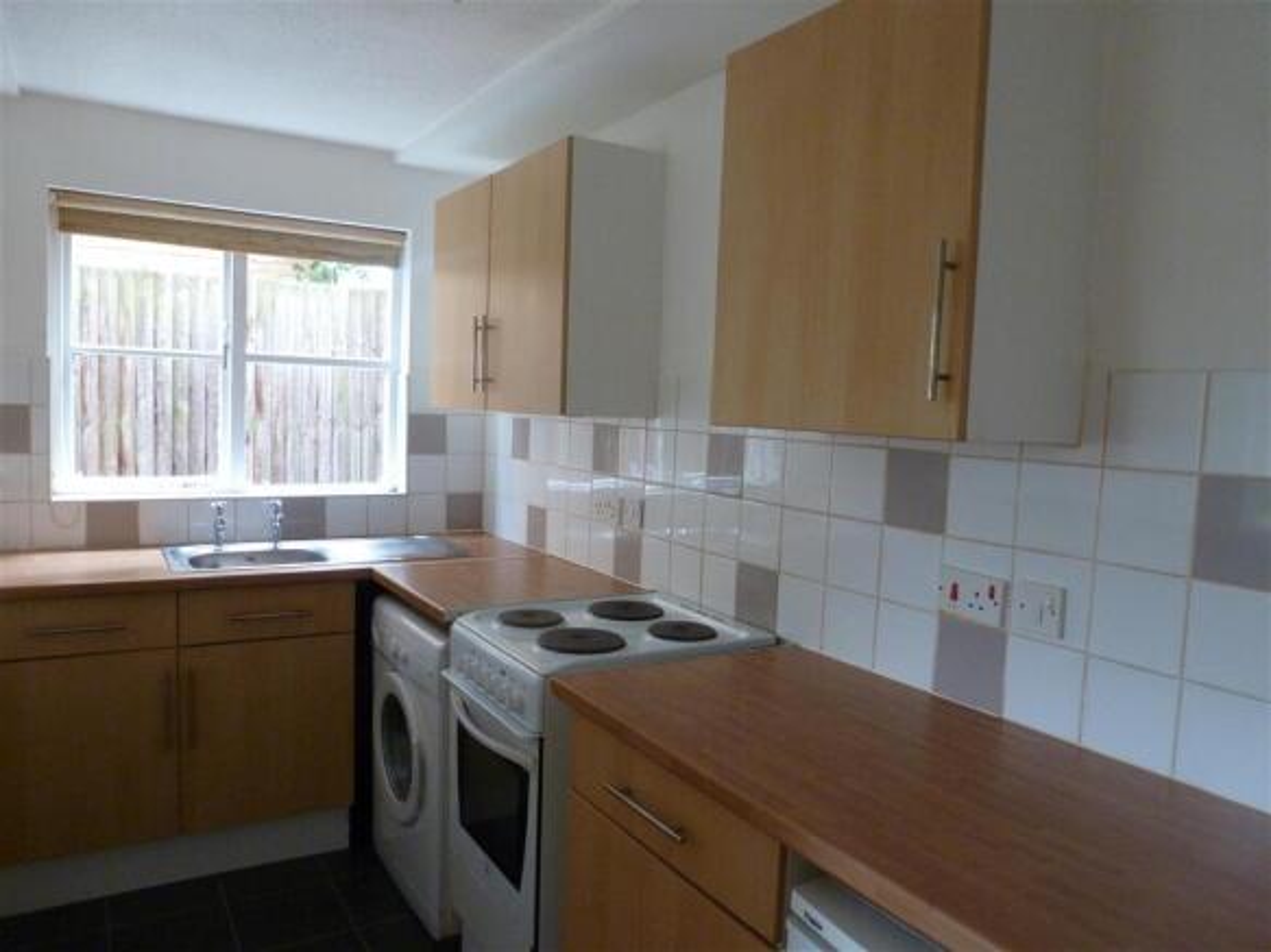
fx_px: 881
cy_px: 476
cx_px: 636
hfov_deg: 71.6
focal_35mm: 24
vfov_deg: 56.8
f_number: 3.3
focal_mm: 4.3
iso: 400
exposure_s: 1/40
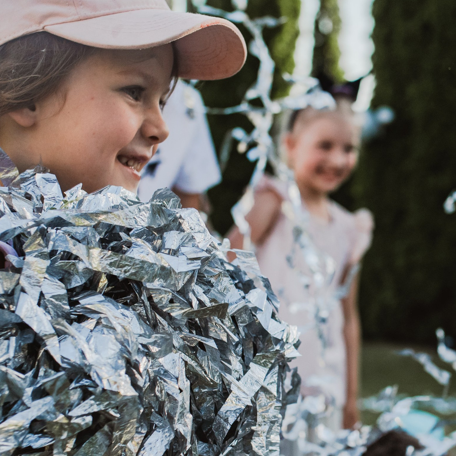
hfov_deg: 21.6
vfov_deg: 21.8
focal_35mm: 79
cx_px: 386
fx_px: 1177
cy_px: 306
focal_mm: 35
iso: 500
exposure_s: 1/4000
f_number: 3.2
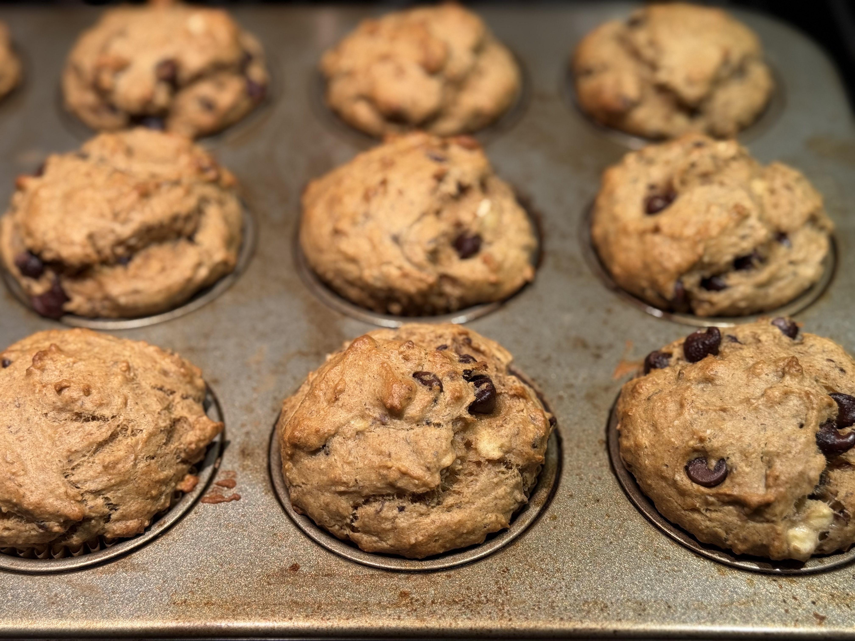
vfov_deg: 30.3
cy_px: 320
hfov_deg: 39.7
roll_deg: +0.8
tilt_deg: -44.7
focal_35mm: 48
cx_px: 428
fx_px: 1186
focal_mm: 6.76
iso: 80
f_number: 1.78
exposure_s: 1/120
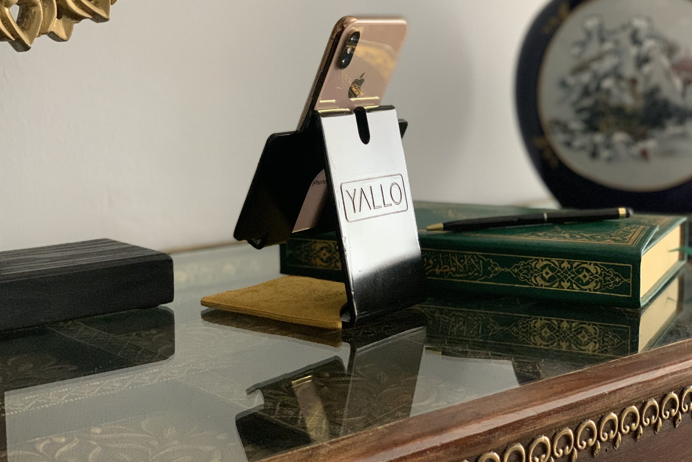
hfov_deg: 34.5
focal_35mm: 58
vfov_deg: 23.3
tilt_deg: -5.8
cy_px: 188
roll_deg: -0.8
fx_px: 1115
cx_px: 345
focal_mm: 6
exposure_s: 1/60
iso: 400
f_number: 2.4
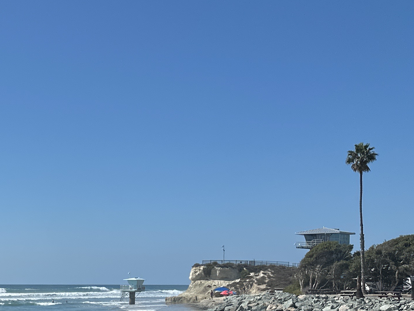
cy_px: 312
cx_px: -156
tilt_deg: -2.7
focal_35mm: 68
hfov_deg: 24.2
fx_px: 813
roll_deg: -0.1
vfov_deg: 20.9
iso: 80
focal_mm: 6.86
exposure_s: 1/8197
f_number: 1.78
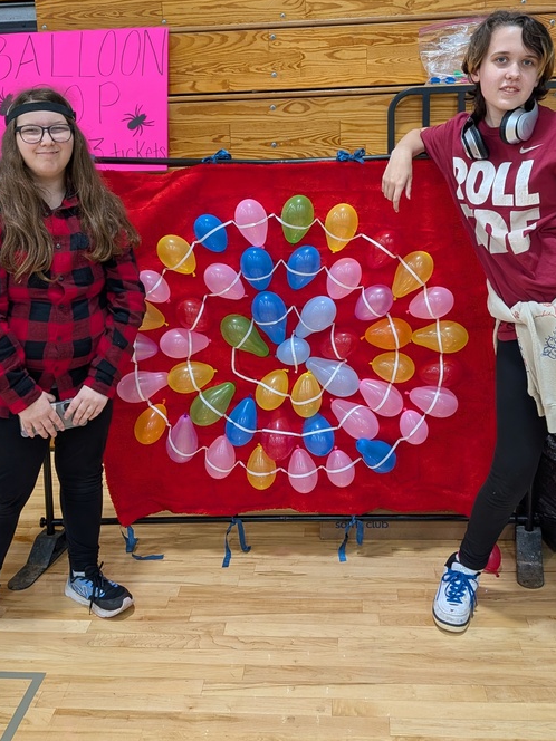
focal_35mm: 37
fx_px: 792
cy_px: 278
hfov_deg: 38.7
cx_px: 274
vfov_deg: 49.6
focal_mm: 4.53
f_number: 1.7
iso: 117
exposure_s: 1/61.8
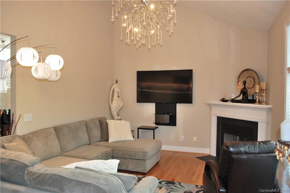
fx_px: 242
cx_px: 145
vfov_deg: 43.7
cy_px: 96
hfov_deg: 61.9
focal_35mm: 30
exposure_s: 1/10
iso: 200
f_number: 3.8
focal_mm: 20
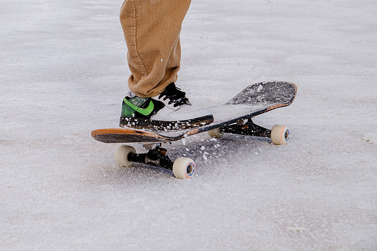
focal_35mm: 130
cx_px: 53
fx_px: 1360
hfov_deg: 15.6
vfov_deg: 10.5
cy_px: 53
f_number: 8
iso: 250
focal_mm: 75
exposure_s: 1/640
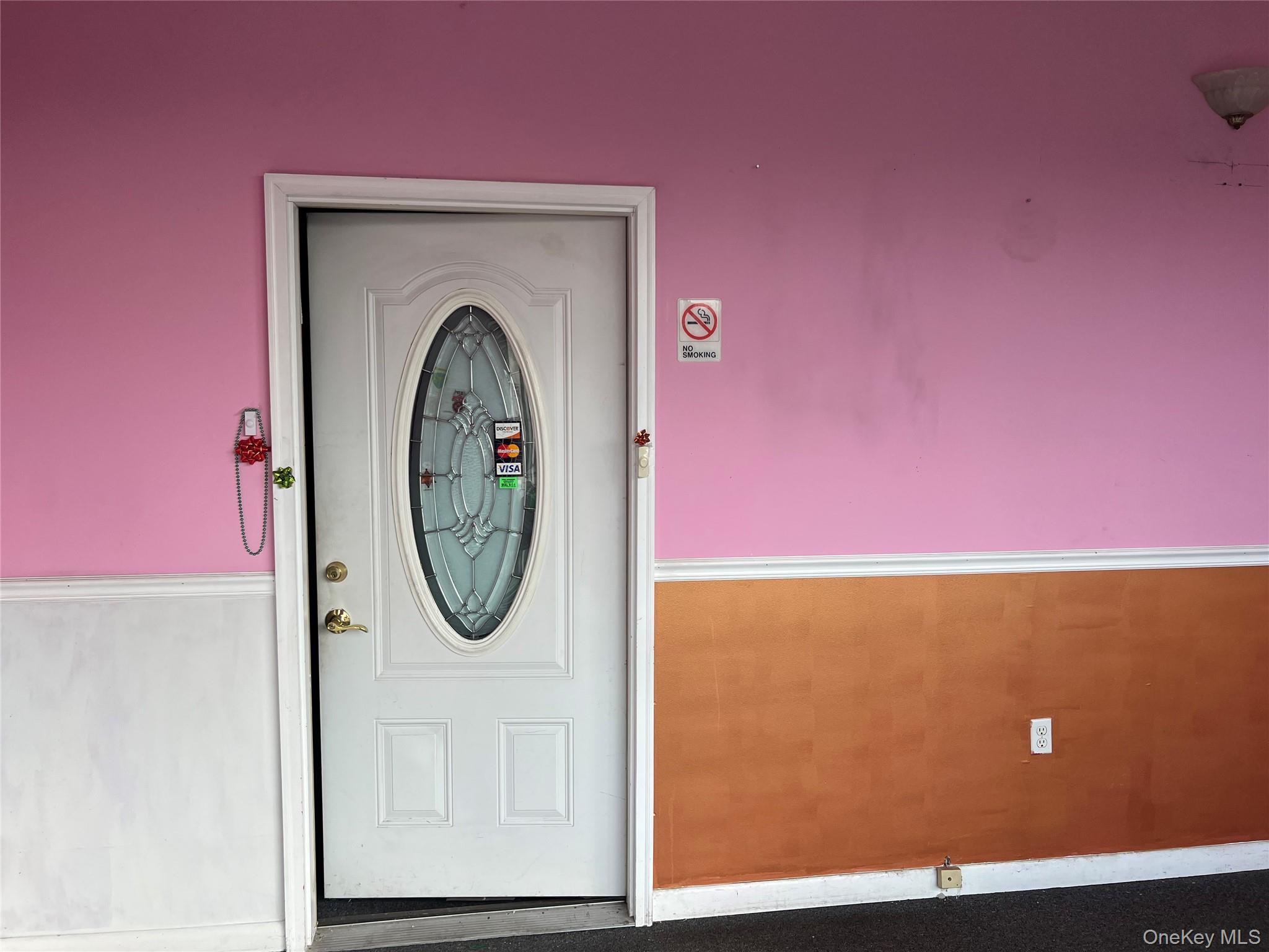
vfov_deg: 53.1
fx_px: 953
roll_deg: +0.3
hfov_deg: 67.3
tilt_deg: -5.0
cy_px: 476
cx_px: 634
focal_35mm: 26
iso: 50
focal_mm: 5.7
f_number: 1.5
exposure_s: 1/827
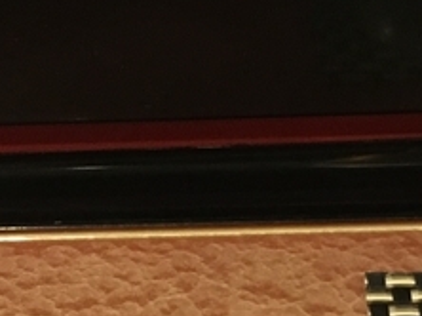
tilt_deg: -43.1
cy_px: 352
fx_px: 1632
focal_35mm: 134
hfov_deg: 14.7
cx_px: 198
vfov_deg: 10.9
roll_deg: -0.4
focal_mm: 4.15
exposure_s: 1/30
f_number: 2.2
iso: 200
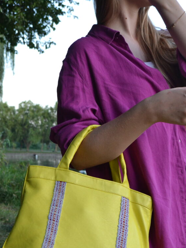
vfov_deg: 30.6
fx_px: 451
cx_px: 111
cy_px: 157
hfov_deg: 23.3
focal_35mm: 63
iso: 1600
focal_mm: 32
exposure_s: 1/200
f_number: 5.6
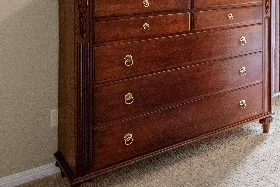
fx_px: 387
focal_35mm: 50
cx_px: 375
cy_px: -47
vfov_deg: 24.2
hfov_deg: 30.3
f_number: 7.1
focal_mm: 14.5
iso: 2500
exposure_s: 1/40
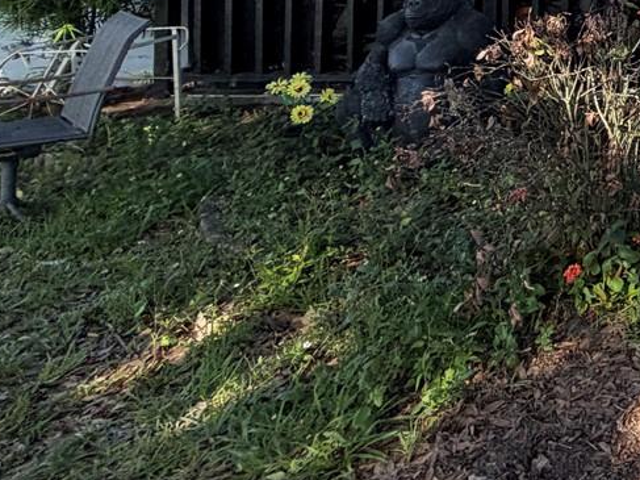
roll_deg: -2.2
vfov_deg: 26.8
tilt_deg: +3.6
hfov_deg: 28.2
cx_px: 948
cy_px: -137
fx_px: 850
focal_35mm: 46
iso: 50
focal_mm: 2.22
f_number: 2.2
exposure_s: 1/502
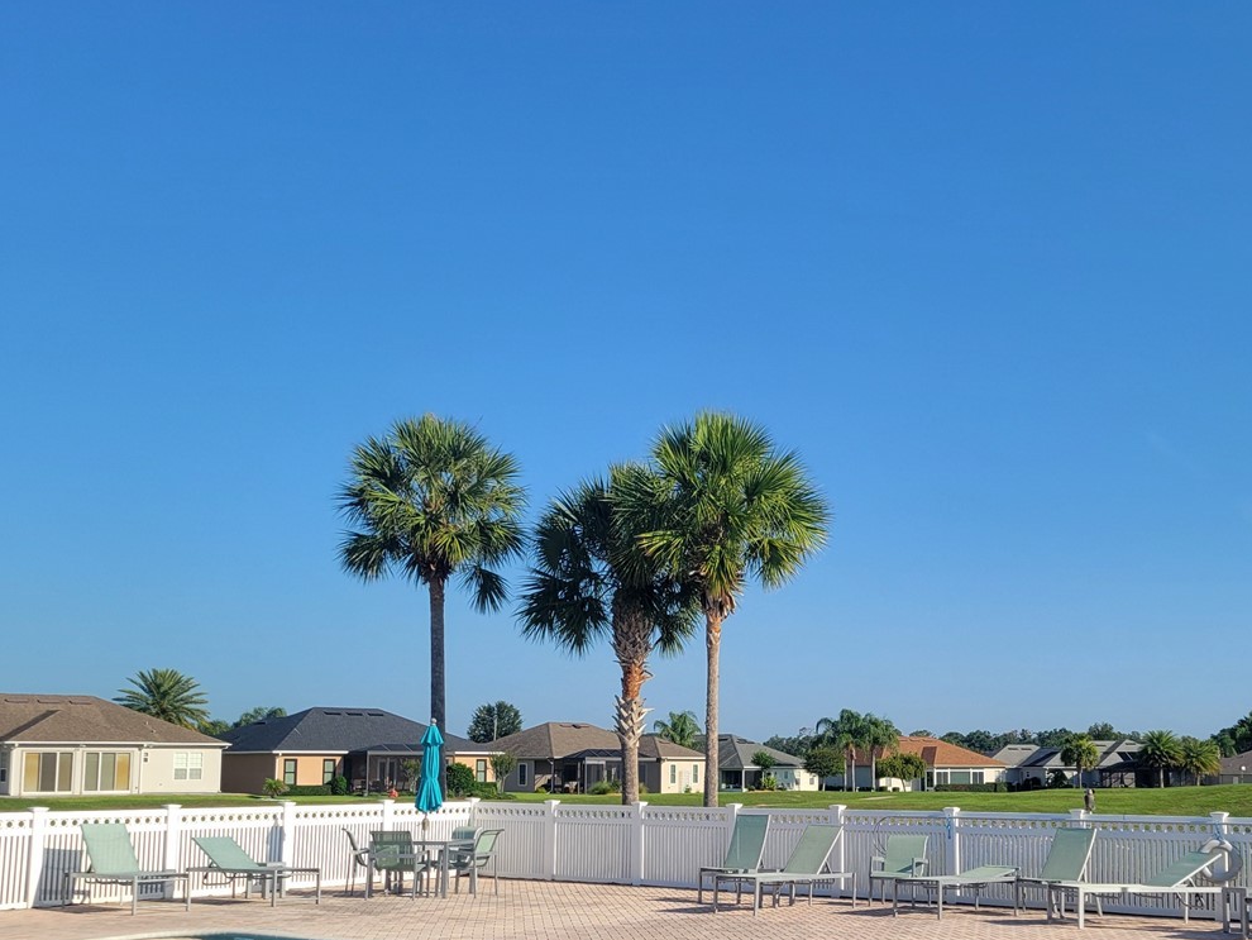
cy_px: 605
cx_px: 808
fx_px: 1519
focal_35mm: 42
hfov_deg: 44.3
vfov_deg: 34.1
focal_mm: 5.4
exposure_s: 1/2327
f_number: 1.8
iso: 40
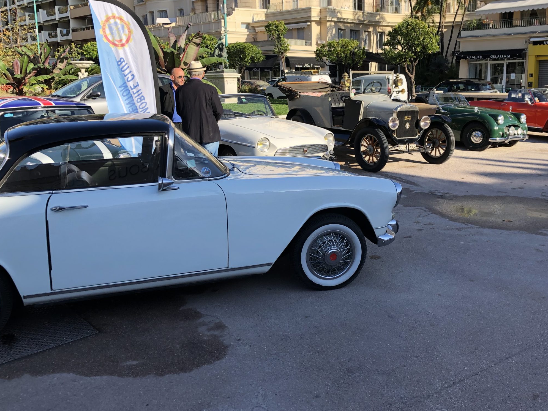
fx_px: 570
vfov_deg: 39.6
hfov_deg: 51.1
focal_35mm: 36
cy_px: 177
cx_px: 320
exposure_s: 1/827
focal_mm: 3.99
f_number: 1.8
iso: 20
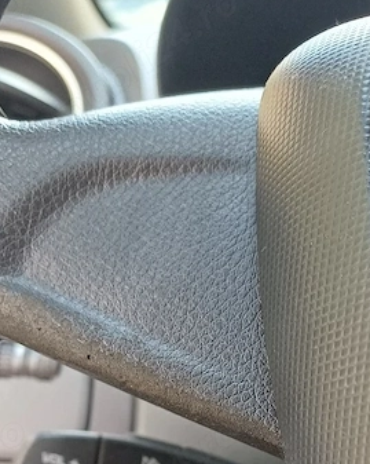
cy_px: 520
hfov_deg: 26.2
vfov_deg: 29.1
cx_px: 204
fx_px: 795
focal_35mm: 58
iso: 125
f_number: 1.8
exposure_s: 1/60.2
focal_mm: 4.65
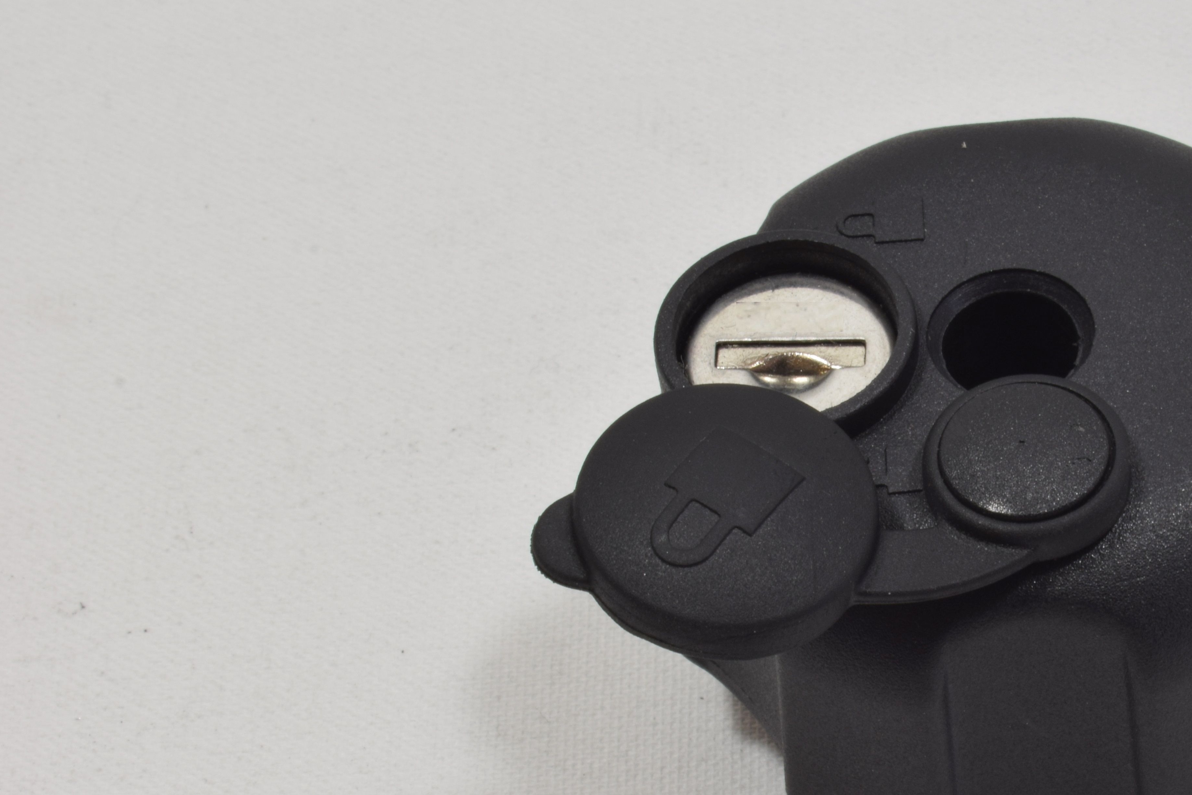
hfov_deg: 15.9
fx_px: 4238
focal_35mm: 128
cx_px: 956
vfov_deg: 10.7
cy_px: 544
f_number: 32
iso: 125
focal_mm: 52
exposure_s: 1
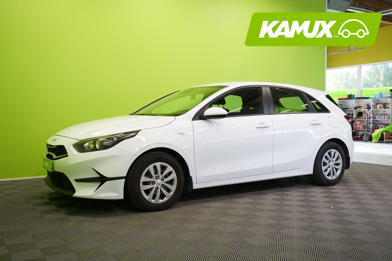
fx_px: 392
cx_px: 196
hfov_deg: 53.1
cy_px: 130
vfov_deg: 36.9
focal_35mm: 36
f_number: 5.6
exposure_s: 1/30
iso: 400
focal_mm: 36
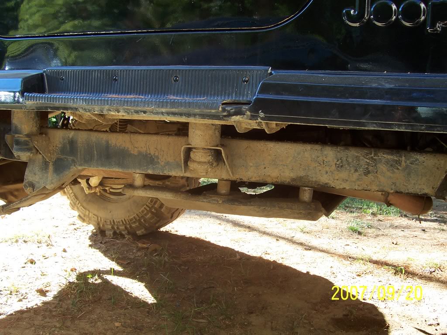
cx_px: 224
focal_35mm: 37
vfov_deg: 38.7
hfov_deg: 50.1
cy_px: 168
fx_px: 478
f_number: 2.8
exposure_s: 1/90
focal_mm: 5.6
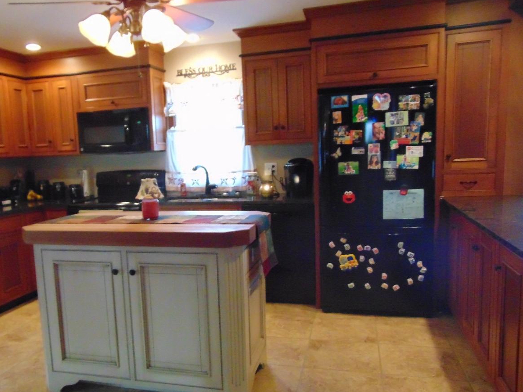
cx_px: 208
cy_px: 224
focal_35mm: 31
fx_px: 468
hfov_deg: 57.9
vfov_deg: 45.3
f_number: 3
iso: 800
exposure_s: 1/40
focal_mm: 4.5
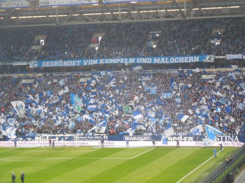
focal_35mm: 106
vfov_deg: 14.0
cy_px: 92
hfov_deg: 18.6
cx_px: 122
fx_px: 750
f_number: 4.7
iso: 400
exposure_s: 1/80
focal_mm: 19.1
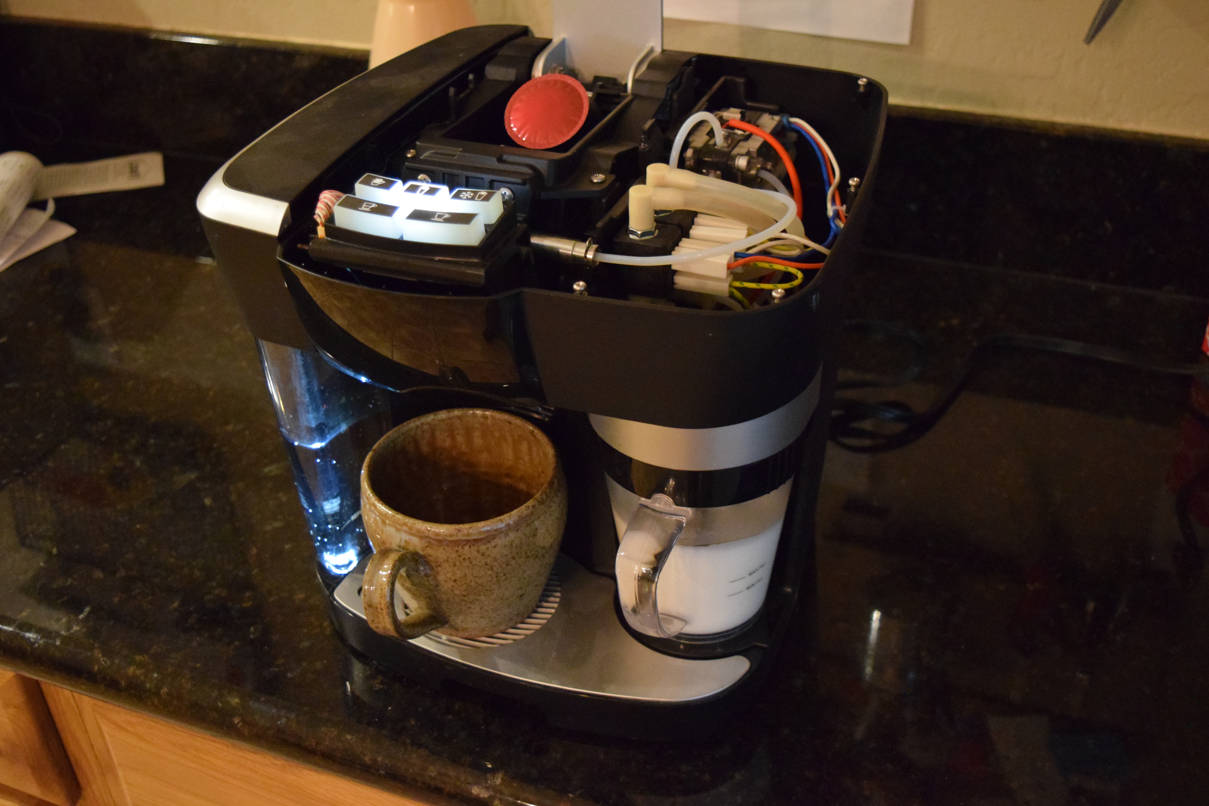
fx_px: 1310
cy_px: 403
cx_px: 604
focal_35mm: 39
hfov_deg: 49.6
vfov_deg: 34.2
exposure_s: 1/60
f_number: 4
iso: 6400
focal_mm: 26
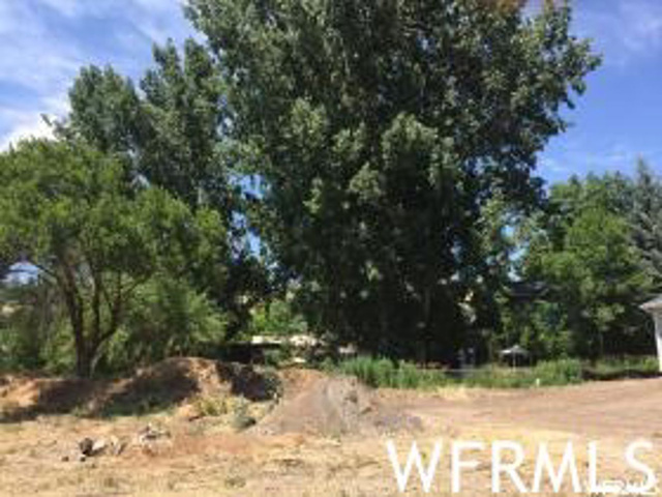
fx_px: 555
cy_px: 248
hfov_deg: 61.7
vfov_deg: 48.2
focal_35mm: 29
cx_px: 331
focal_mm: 4.15
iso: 32
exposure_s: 1/942
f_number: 2.2
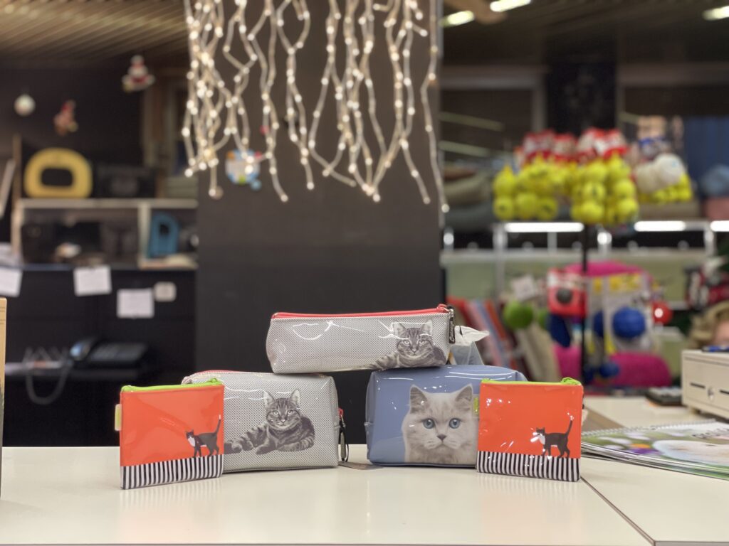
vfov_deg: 28.0
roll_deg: +1.0
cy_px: 273
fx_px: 1095
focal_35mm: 52
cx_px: 364
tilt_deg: +3.6
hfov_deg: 36.8
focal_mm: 6
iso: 200
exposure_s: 1/33
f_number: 2
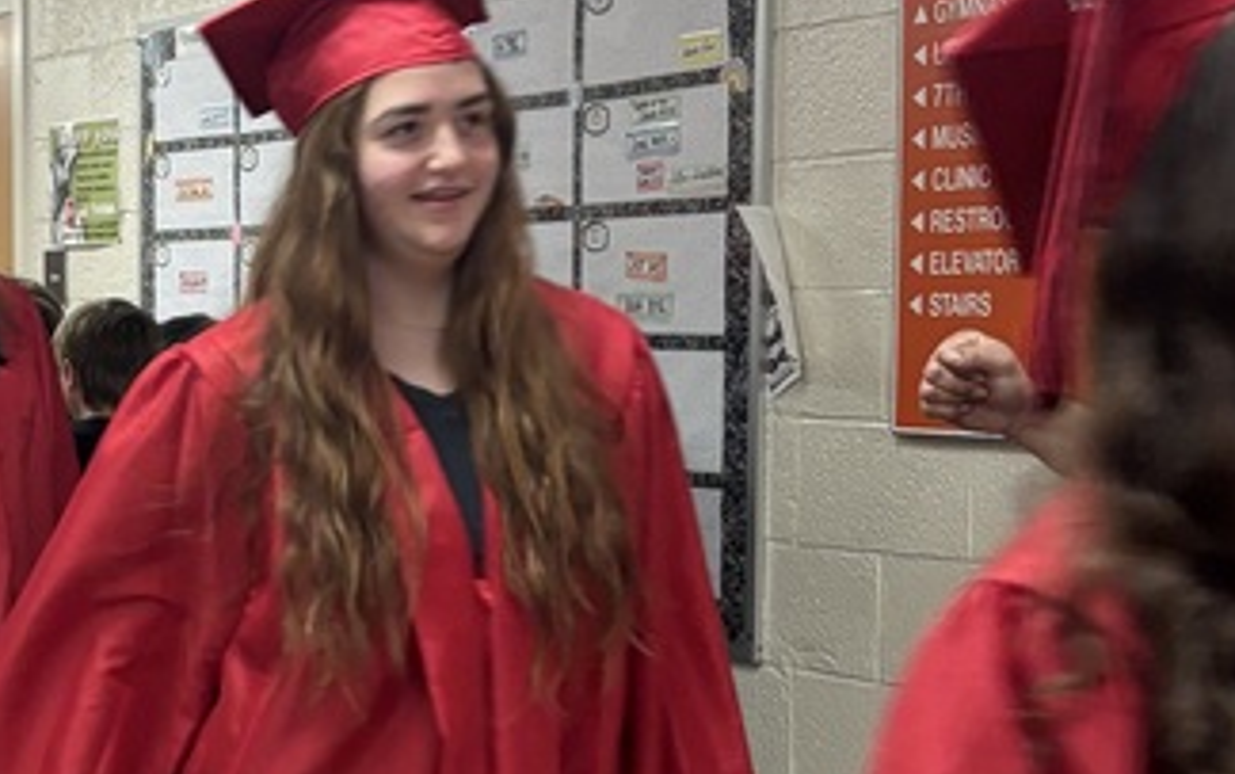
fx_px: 2930
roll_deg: +0.4
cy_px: 564
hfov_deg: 23.1
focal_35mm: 87
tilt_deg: -4.5
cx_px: 88
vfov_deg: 15.0
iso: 320
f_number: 1.6
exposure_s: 1/60
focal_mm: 5.96
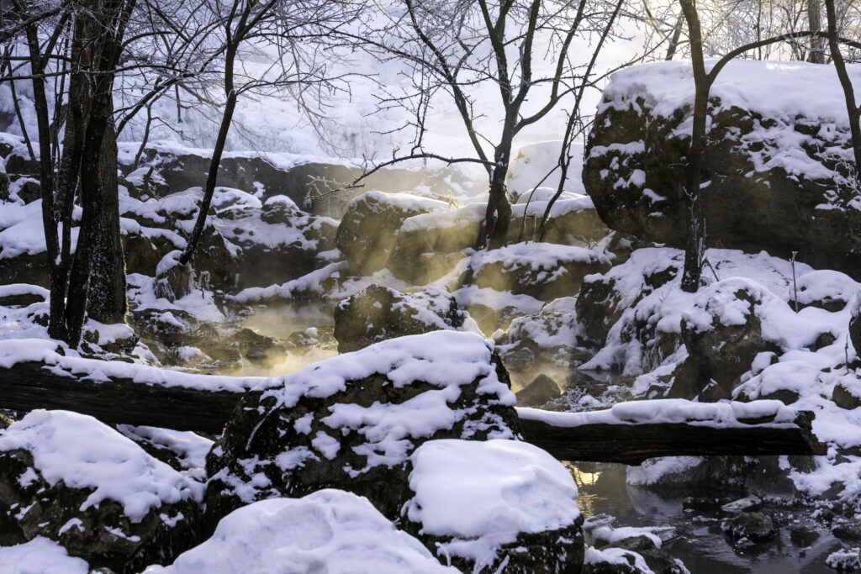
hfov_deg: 19.5
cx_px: 430
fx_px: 2511
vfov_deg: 13.0
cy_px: 287
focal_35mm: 105
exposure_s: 1/40
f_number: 8
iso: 100
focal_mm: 70
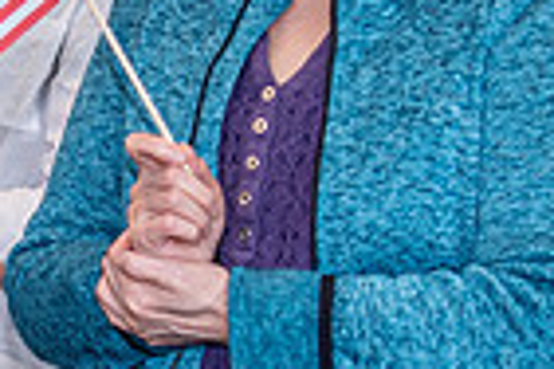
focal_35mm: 183
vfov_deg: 7.5
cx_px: -90
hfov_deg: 11.1
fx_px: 2816
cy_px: 261
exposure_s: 1/125
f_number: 4
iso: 640
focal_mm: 31
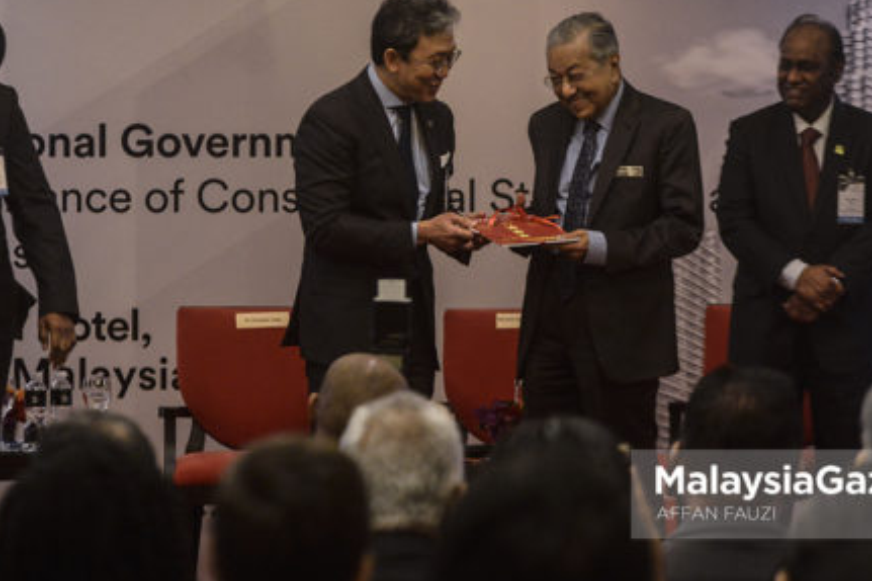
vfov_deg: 8.8
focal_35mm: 155
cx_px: 440
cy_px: 269
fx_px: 3753
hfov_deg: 13.3
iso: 2500
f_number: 2.8
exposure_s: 1/125
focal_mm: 98
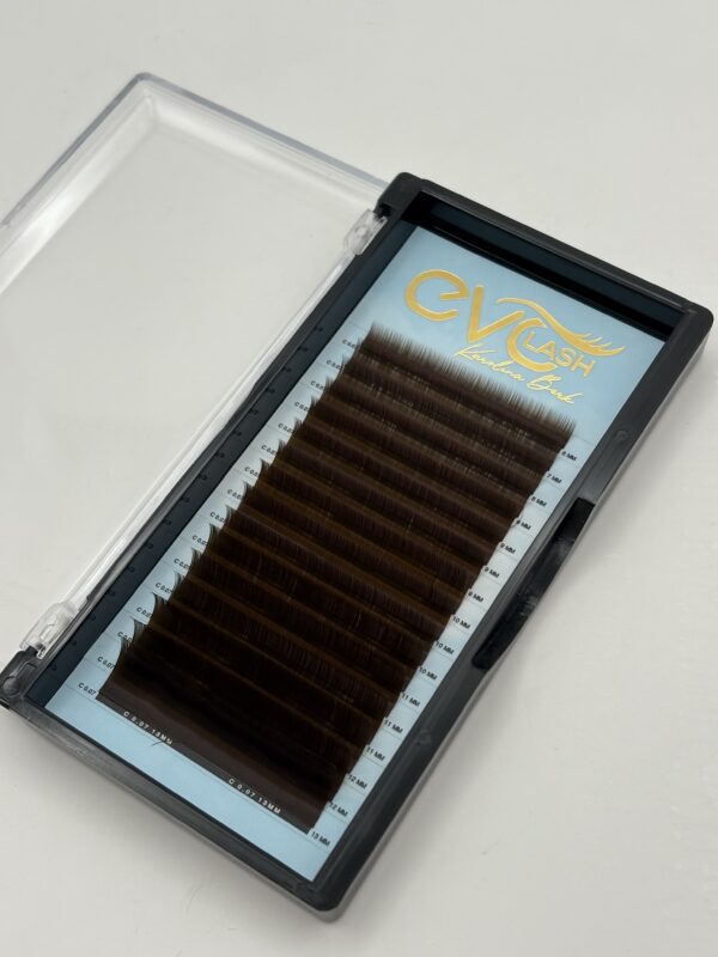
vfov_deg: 36.8
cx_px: 359
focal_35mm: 52
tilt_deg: -57.7
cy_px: 478
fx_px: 1438
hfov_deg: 28.0
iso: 50
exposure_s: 1/232
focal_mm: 5.96
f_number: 1.6
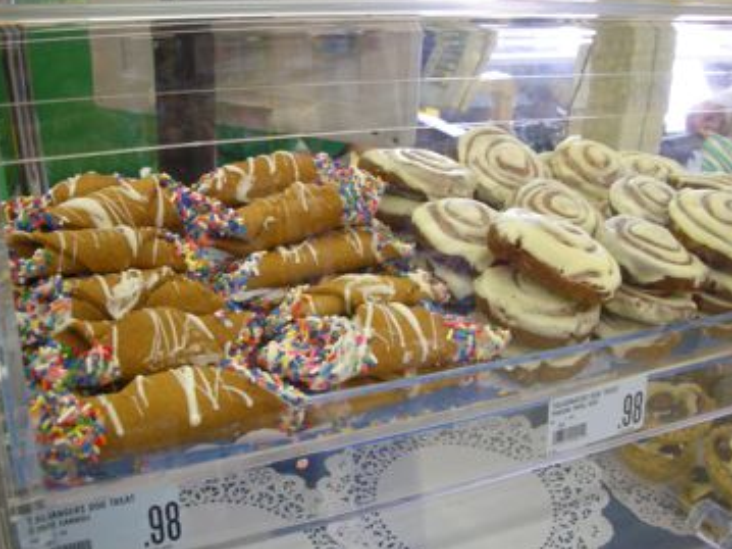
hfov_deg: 47.8
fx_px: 824
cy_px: 278
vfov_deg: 36.8
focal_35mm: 39
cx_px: 328
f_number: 2.8
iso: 123
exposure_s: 1/31.7
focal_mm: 5.8
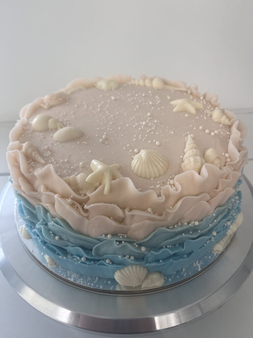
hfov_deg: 53.1
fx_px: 253
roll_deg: +2.2
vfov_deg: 67.3
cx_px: 126
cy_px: 169
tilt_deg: -40.2
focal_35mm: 26
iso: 125
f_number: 1.6
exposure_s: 1/120
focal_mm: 5.1
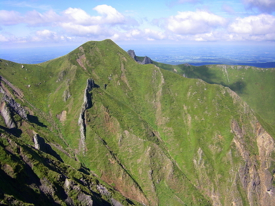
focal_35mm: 38
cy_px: 103
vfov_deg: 37.7
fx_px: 302
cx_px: 138
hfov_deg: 49.0
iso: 80
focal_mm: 6.3
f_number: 7
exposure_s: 1/160
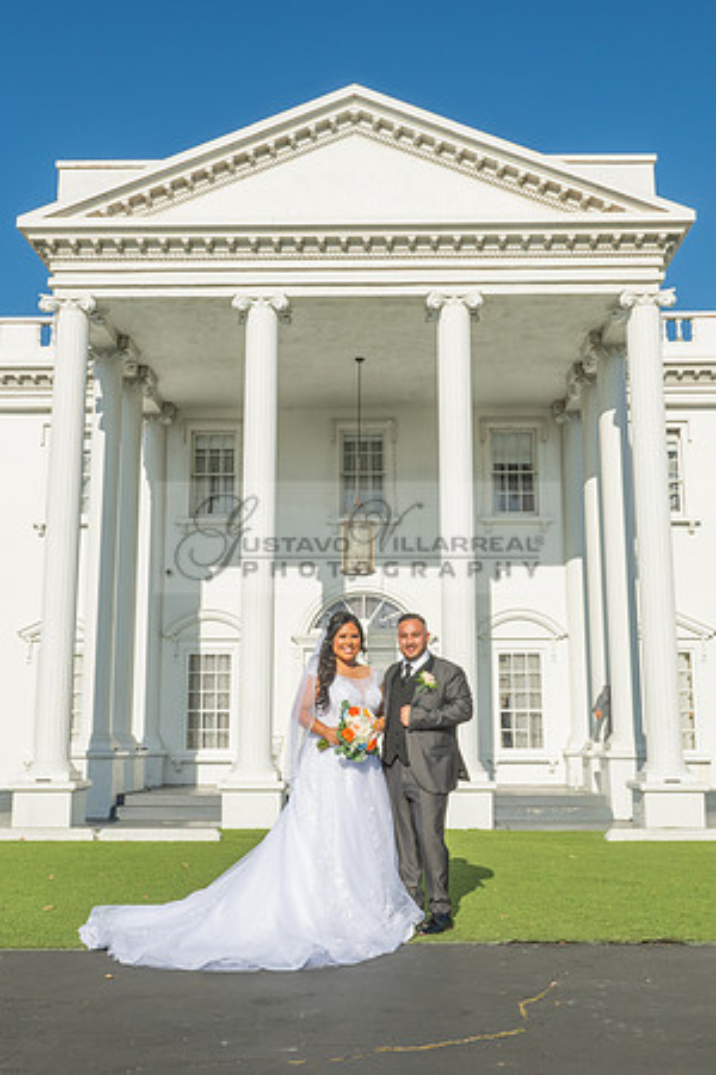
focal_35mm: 36
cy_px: 537
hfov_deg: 36.5
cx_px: 352
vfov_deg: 52.7
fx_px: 1085
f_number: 16
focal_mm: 24
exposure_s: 1/200
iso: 200
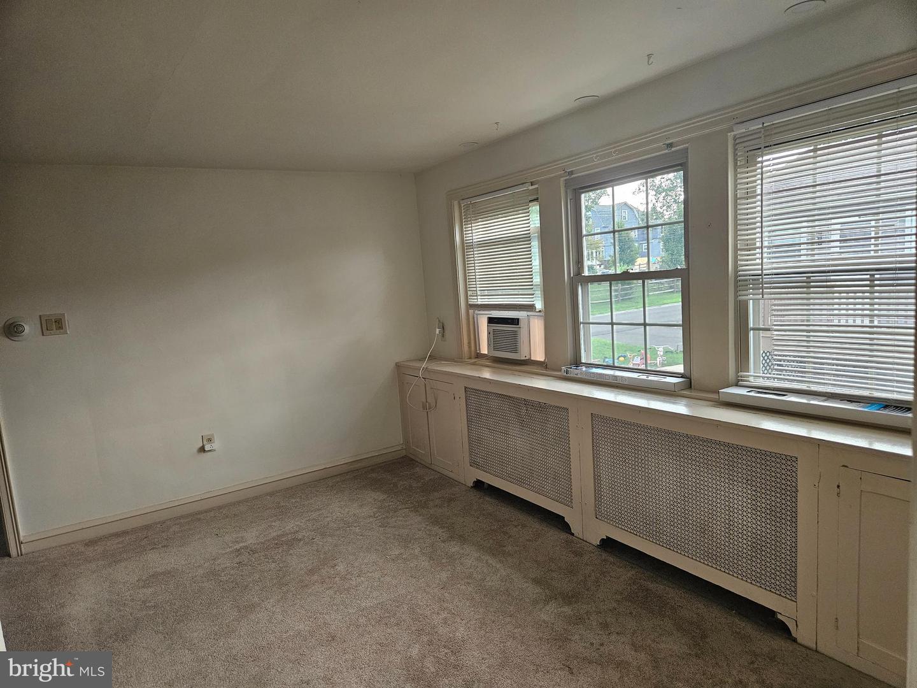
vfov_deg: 58.9
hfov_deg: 73.9
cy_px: 344
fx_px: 609
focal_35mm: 23
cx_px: 458
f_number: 1.8
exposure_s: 1/359
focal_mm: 5.4
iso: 400
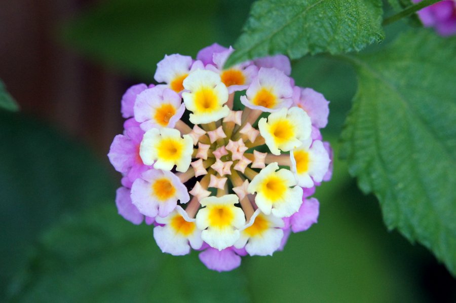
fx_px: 2031
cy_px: 152
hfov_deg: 12.8
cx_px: 228
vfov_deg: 8.5
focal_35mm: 160
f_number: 5.6
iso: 1600
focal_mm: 107
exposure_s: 1/160
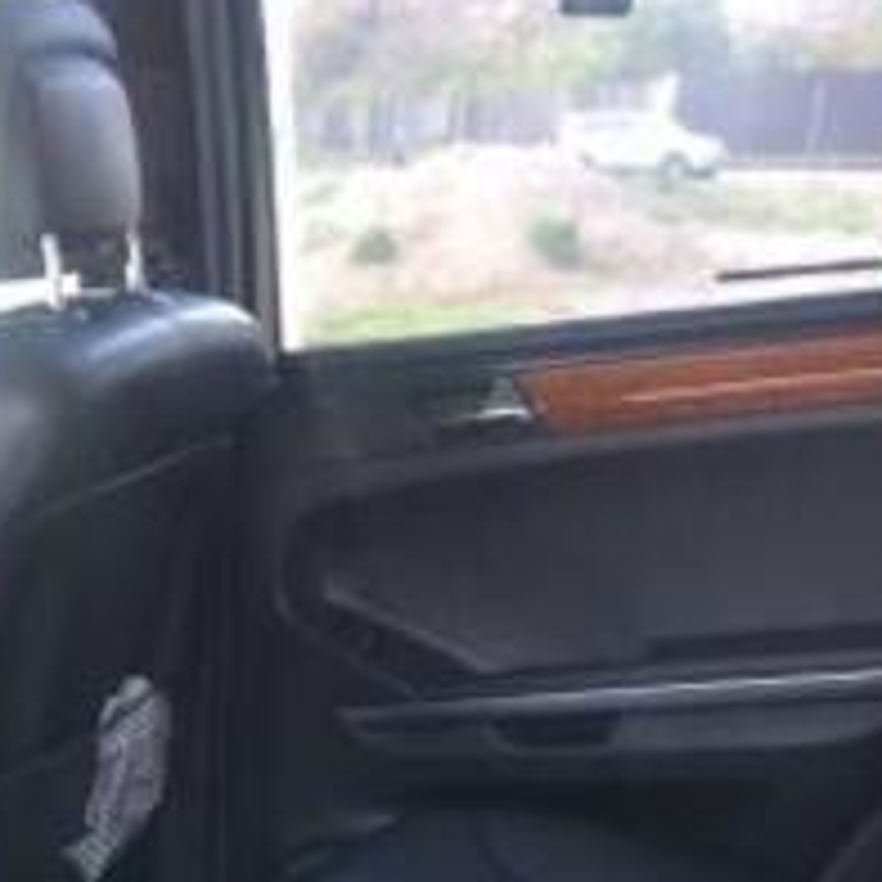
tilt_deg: -26.6
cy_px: 1062
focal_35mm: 65
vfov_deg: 24.1
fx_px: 1874
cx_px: 126
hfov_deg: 25.8
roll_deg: -1.1
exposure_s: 1/33
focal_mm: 4.15
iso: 80
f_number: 2.2
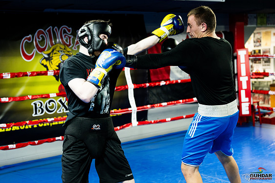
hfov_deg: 37.5
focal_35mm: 53
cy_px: 90
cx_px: 134
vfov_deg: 25.5
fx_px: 405
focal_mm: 50
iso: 2500
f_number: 2.5
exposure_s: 1/400
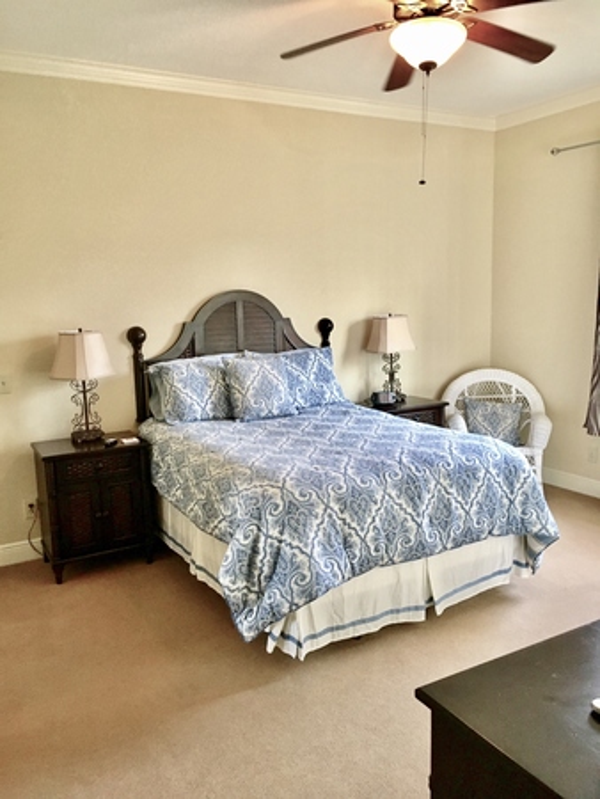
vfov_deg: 61.6
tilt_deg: -8.9
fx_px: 670
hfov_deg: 48.3
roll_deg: +1.8
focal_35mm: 29
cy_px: 400
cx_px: 300
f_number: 2.2
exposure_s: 1/30
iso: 125
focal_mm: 4.15
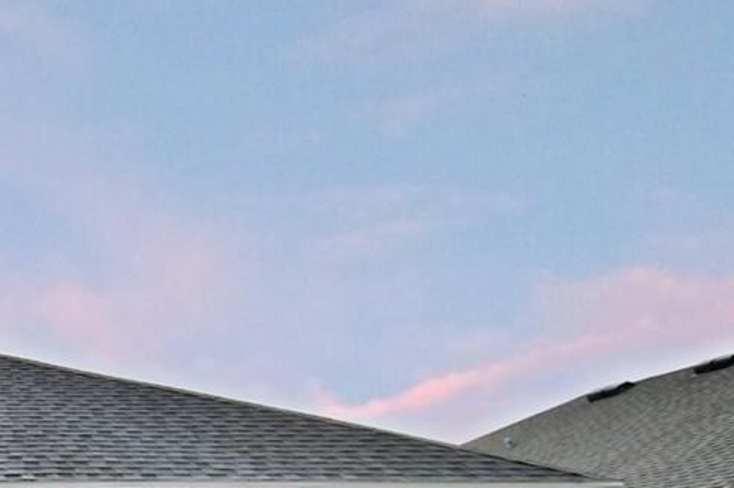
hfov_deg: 30.4
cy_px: 653
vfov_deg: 23.8
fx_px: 998
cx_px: -253
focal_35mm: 49
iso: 200
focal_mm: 10
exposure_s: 1/400
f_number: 4.5
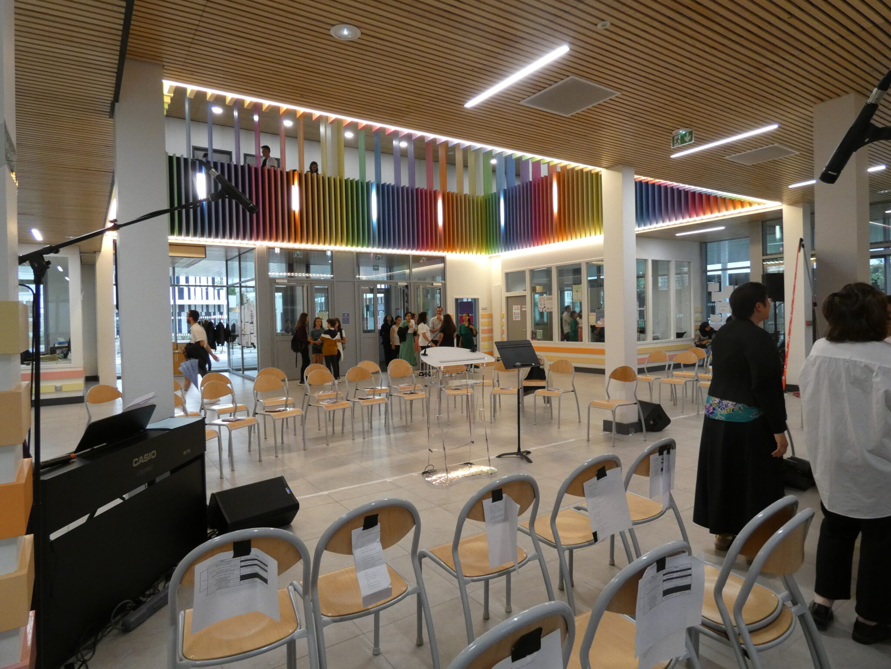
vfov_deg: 66.0
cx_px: 446
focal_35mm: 20
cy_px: 334
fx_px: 515
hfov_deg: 81.7
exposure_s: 1/60
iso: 250
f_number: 2.8
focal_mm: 3.6
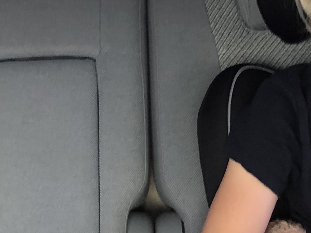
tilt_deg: -21.6
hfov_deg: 18.0
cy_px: 117
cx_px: 58
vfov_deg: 13.7
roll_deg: +3.5
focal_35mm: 108
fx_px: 970
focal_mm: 3.99
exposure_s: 1/24
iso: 40
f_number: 1.8
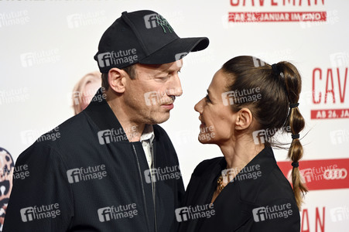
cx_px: 174
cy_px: 116
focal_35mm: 200
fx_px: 1937
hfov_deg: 10.3
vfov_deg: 6.9
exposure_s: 1/200
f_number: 6.3
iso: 1250
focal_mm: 200
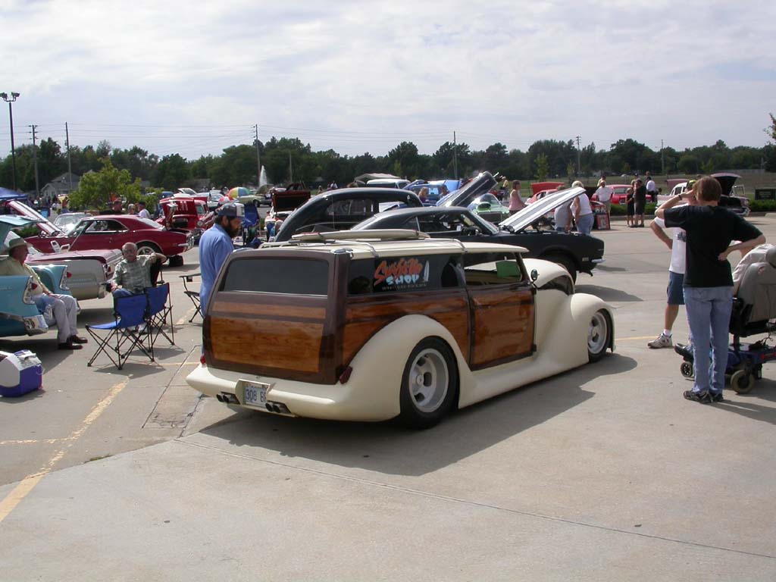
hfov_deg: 49.0
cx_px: 388
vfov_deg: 37.7
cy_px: 291
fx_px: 852
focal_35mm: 38
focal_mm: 7.85
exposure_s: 1/561
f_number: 7.5
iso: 100
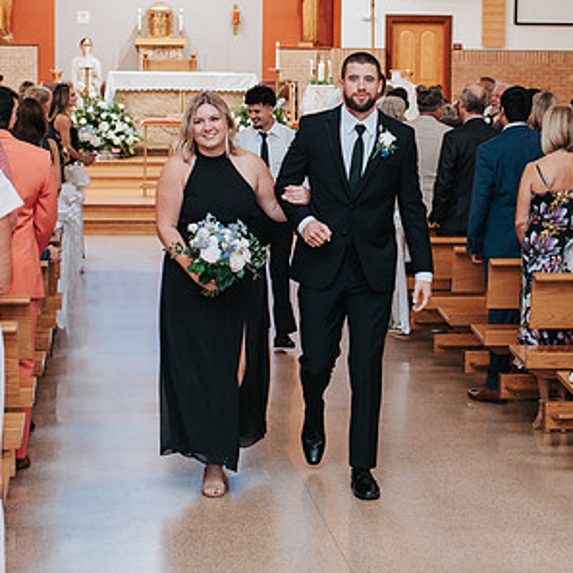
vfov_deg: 18.1
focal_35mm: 96
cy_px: 204
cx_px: 355
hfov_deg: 18.1
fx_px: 1798
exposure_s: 1/125
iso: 1000
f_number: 2.8
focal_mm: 35
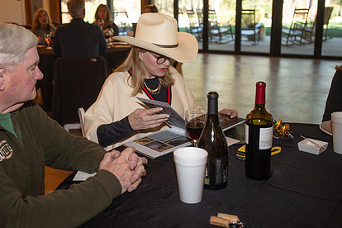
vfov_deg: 31.8
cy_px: 91
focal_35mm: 42
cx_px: 144
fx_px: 399
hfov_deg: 46.2
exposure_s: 1/250
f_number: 2.8
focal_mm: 30
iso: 400
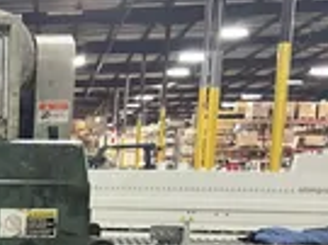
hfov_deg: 20.8
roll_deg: +0.4
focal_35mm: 86
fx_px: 814
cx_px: -97
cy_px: 318
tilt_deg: -10.1
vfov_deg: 16.2
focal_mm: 3
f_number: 1.8
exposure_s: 1/30
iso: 320
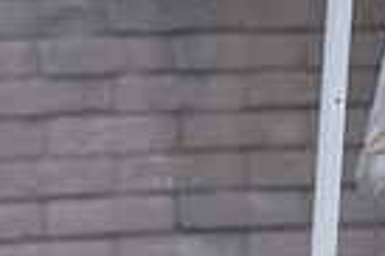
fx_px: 5875
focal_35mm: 550
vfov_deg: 2.5
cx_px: -228
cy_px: 226
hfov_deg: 3.7
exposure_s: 1/160
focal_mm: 130
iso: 640
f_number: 5.6
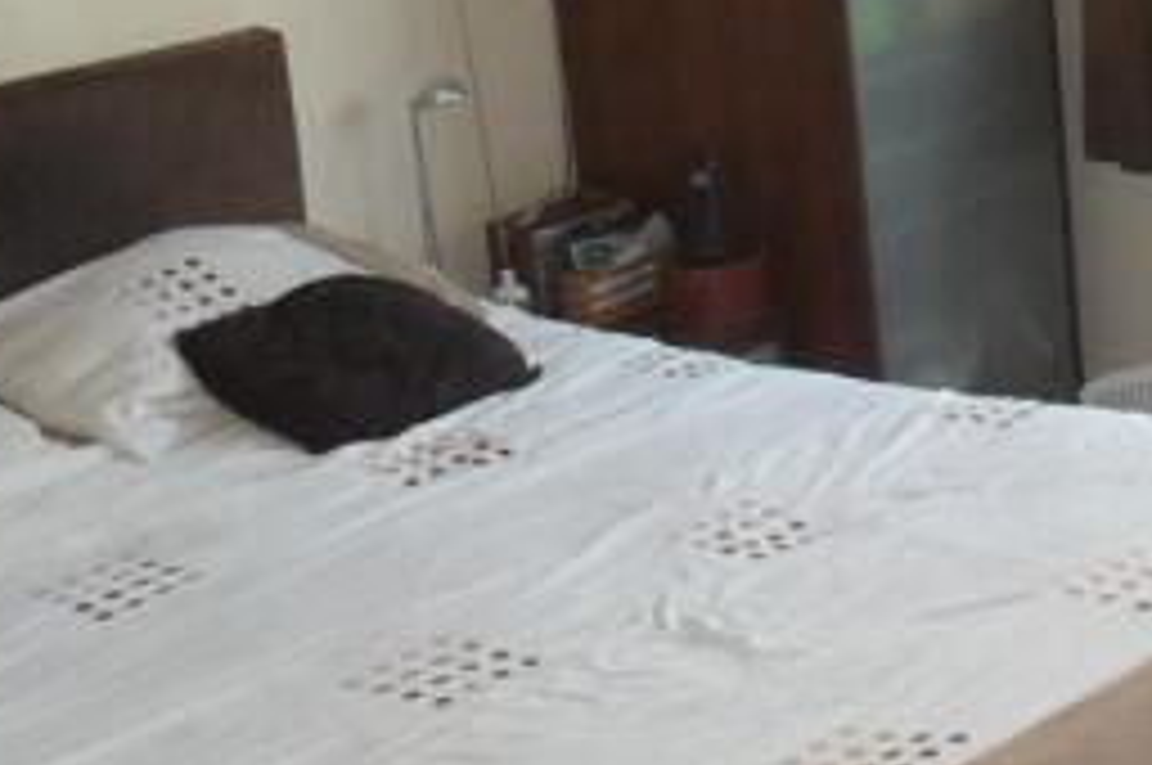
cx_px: 1028
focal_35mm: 83
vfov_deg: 16.2
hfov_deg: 23.9
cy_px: 101
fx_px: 2653
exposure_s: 1/45
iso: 200
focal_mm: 6.3
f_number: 3.2
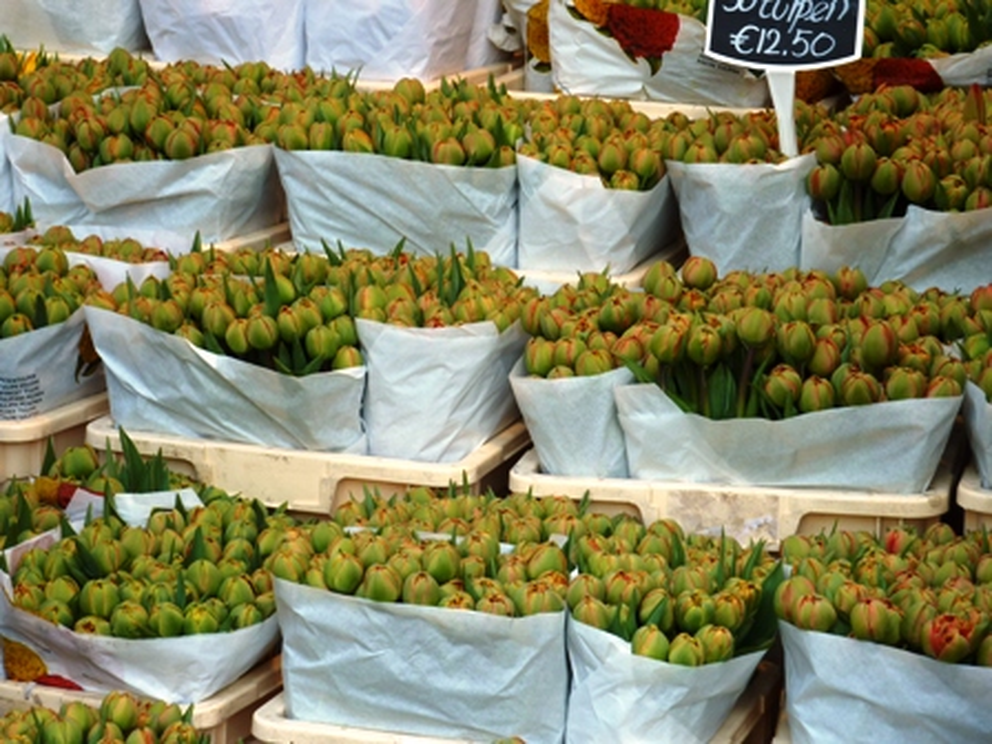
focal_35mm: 111
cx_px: 496
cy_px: 372
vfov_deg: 13.3
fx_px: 3181
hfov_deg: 17.7
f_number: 4.4
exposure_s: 1/80
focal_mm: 18.2
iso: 80
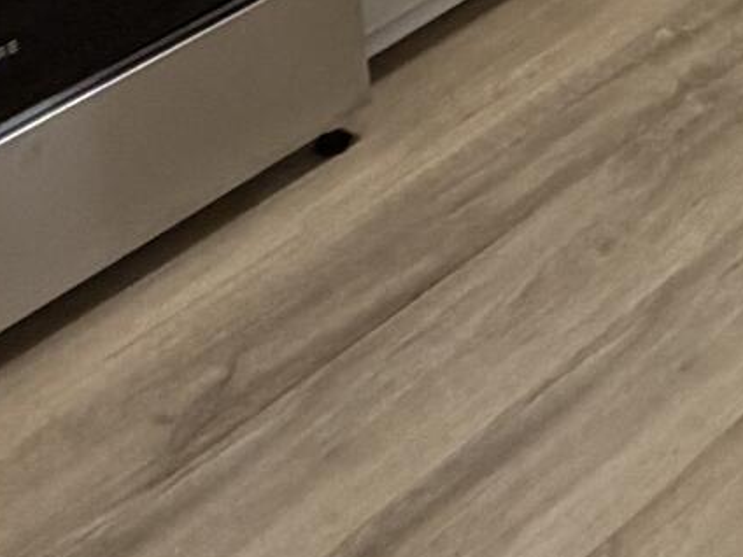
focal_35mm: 99
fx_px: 2125
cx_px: 1065
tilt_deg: -10.3
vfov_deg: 11.6
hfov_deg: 18.0
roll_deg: +3.8
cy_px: -865
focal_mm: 2.22
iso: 200
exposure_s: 1/60
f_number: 2.2
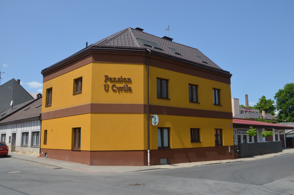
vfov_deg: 46.2
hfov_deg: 65.6
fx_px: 228
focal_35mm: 28
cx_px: 149
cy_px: 100
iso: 100
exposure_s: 1/250
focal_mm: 18
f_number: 8
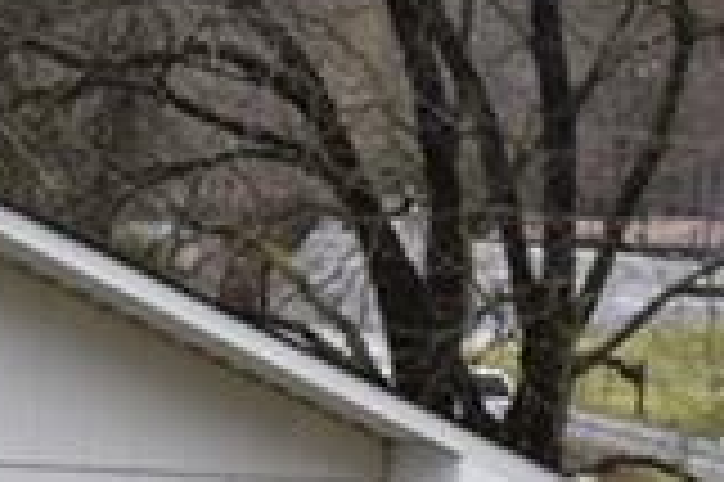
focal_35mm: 324
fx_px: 6509
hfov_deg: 6.0
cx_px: -1147
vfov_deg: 4.2
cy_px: 676
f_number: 8
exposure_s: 1/250
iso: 200
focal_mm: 34
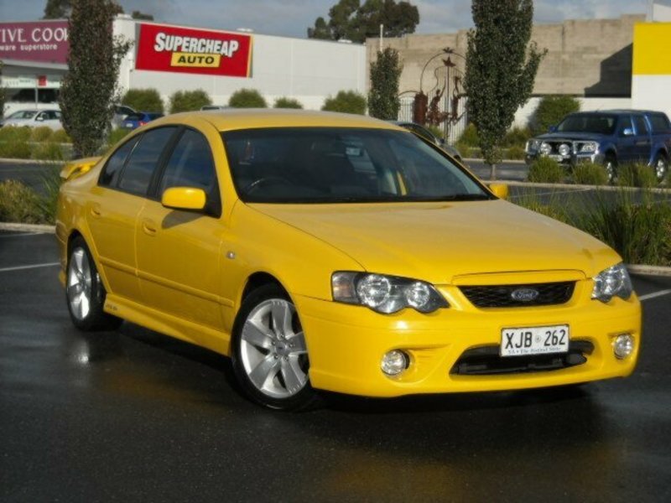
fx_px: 1628
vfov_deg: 17.6
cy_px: 252
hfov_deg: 23.3
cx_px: 336
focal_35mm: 84
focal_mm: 13.73
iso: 64
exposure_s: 1/284
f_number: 8.2
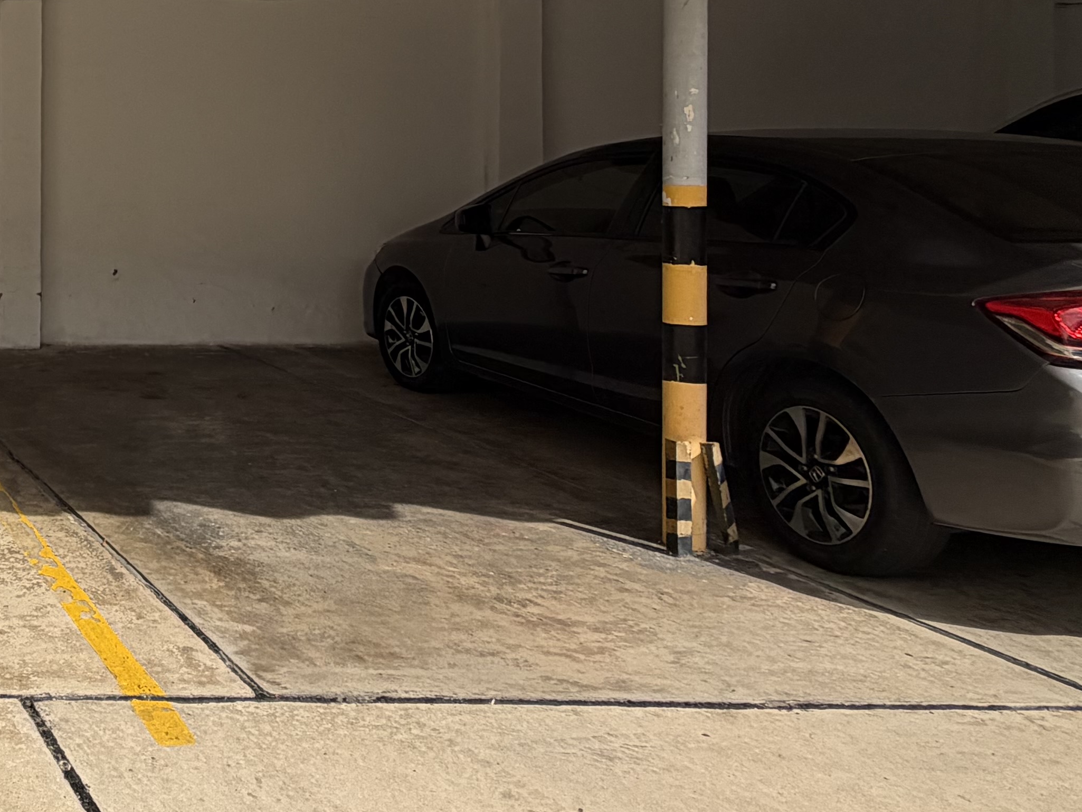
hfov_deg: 37.3
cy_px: 129
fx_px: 1219
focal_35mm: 39
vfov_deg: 35.3
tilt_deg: +0.7
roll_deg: -0.2
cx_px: -194
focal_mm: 2.22
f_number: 2.2
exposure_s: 1/770
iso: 32
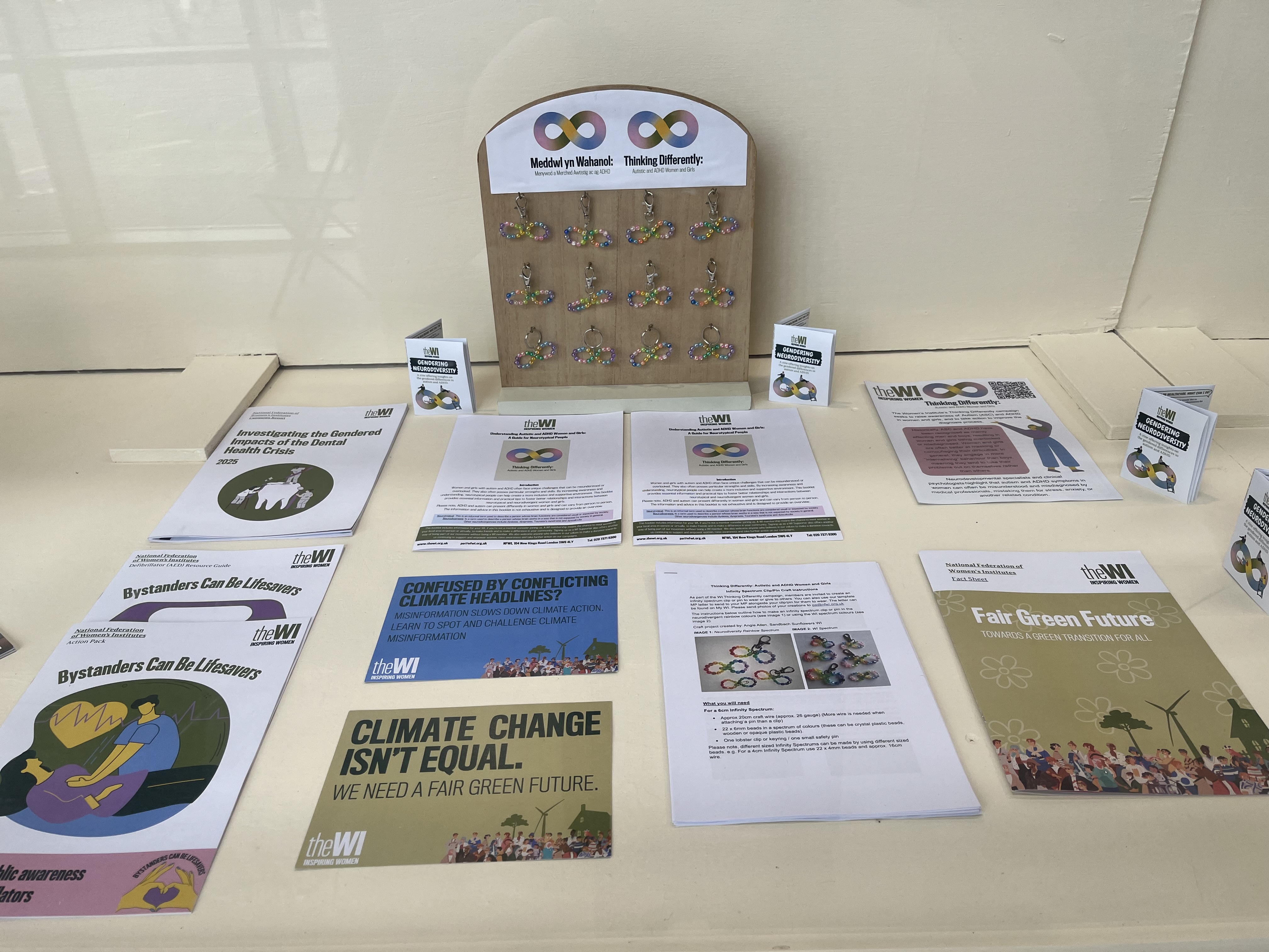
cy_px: 476
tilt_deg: -31.7
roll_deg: +1.6
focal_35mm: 26
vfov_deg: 53.1
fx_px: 953
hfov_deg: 67.3
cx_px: 634
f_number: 1.6
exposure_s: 1/299
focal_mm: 5.1
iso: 50
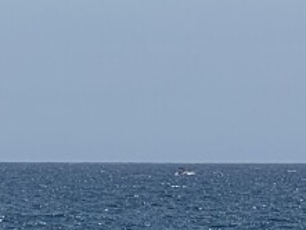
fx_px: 4617
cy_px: 167
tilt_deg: +0.1
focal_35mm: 522
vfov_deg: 2.9
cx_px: -227
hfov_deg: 3.8
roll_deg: +0.3
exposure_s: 1/1783
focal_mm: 9
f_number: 2.8
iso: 25
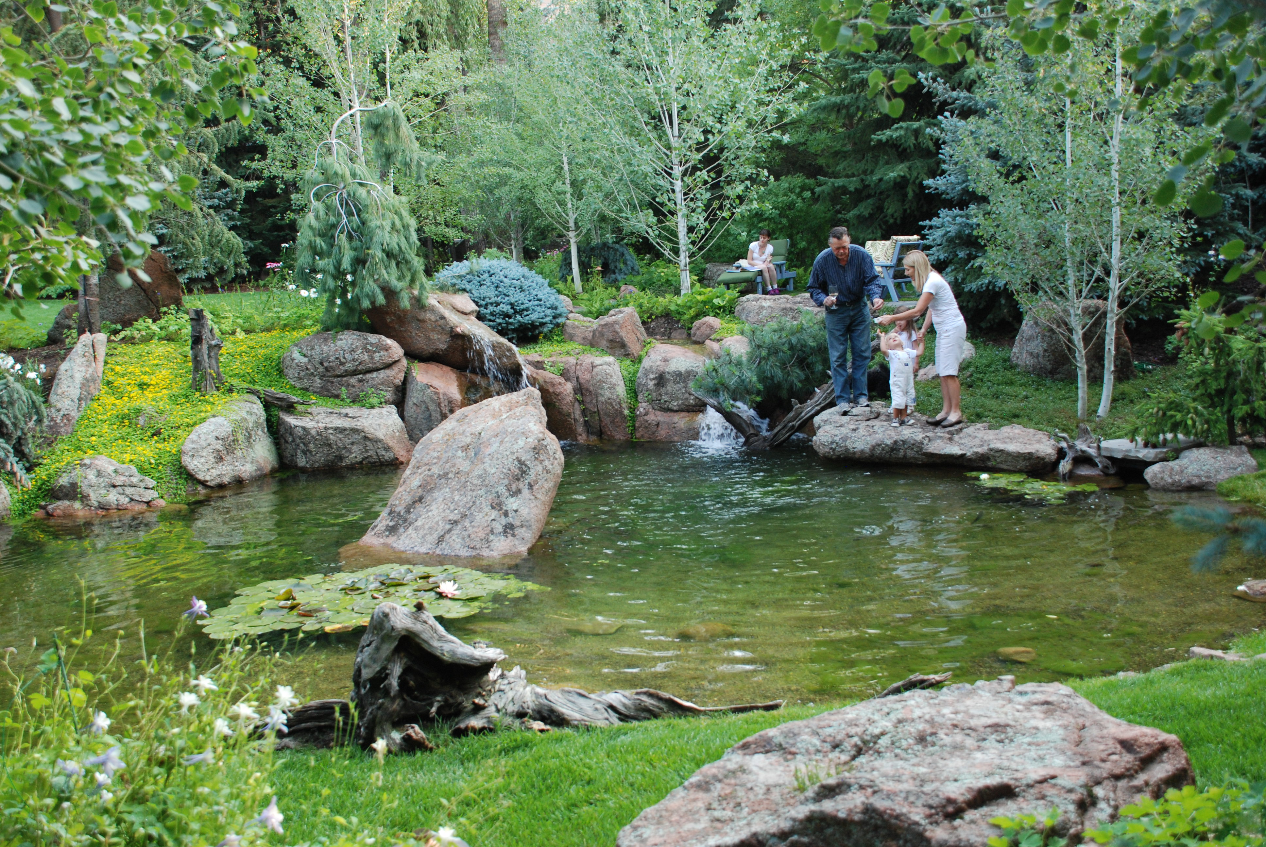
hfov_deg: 53.1
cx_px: 633
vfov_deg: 37.0
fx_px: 1268
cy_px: 424
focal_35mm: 36
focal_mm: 24
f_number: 4
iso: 400
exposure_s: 1/60
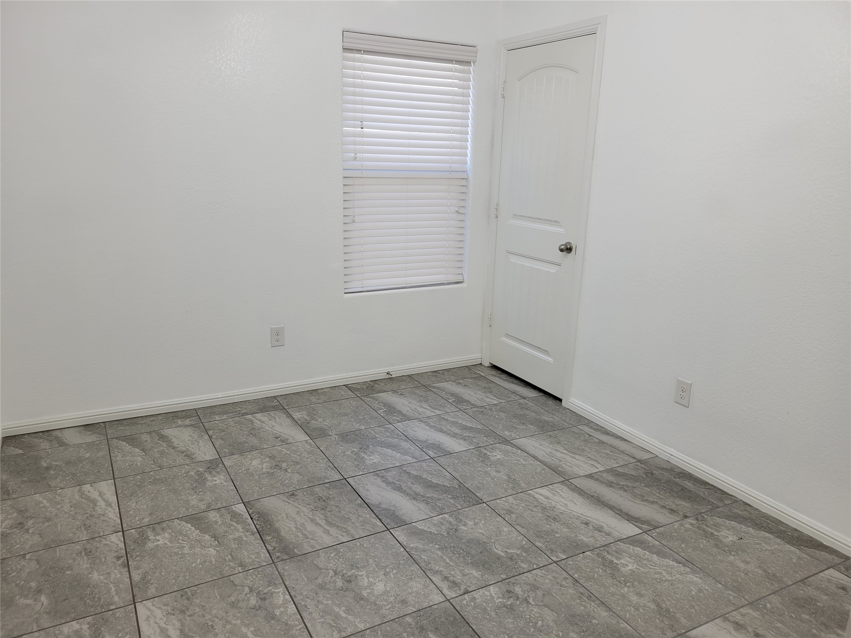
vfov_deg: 53.1
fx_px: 639
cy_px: 319
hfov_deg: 67.3
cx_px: 426
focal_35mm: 26
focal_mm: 5.4
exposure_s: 1/120
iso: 50
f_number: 1.8
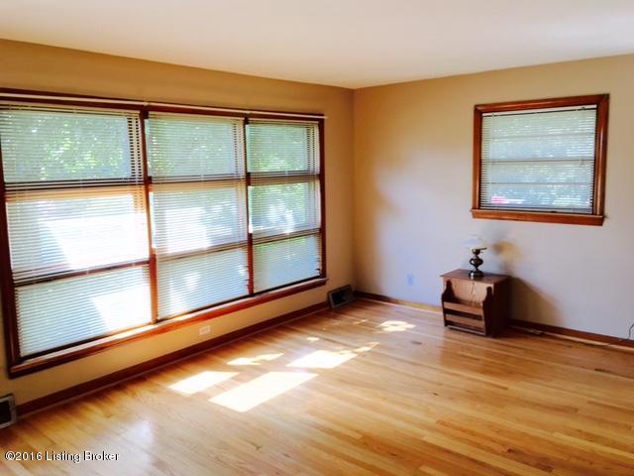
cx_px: 317
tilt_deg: -7.7
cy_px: 238
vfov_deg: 48.2
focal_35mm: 29
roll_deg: +1.0
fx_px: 531
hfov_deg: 61.7
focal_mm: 4.15
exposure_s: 1/60
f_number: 2.2
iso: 25
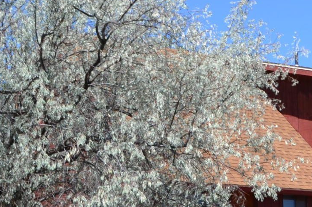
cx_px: 399
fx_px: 1395
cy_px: 121
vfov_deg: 8.5
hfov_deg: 12.4
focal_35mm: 161
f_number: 7.1
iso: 100
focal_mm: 26
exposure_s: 1/250
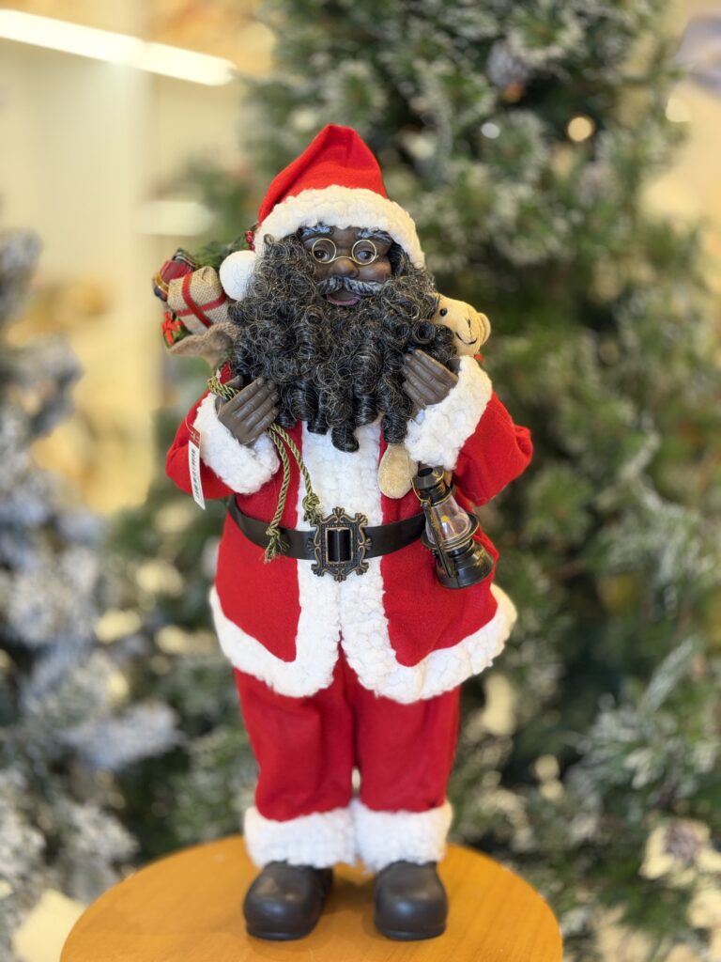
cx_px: 360
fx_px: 1333
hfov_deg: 30.3
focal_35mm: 48
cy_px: 481
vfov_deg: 39.7
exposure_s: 1/60
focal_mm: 6.76
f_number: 1.78
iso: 160
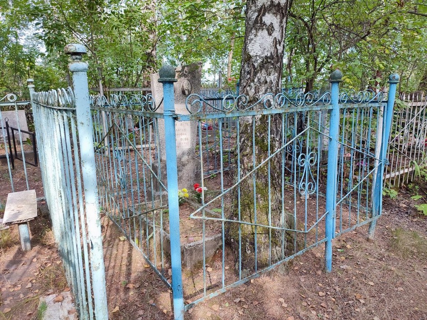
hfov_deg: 69.4
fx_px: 308
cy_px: 160
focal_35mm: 25
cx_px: 214
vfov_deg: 54.9
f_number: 1.9
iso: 72
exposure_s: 1/50
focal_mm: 6.04
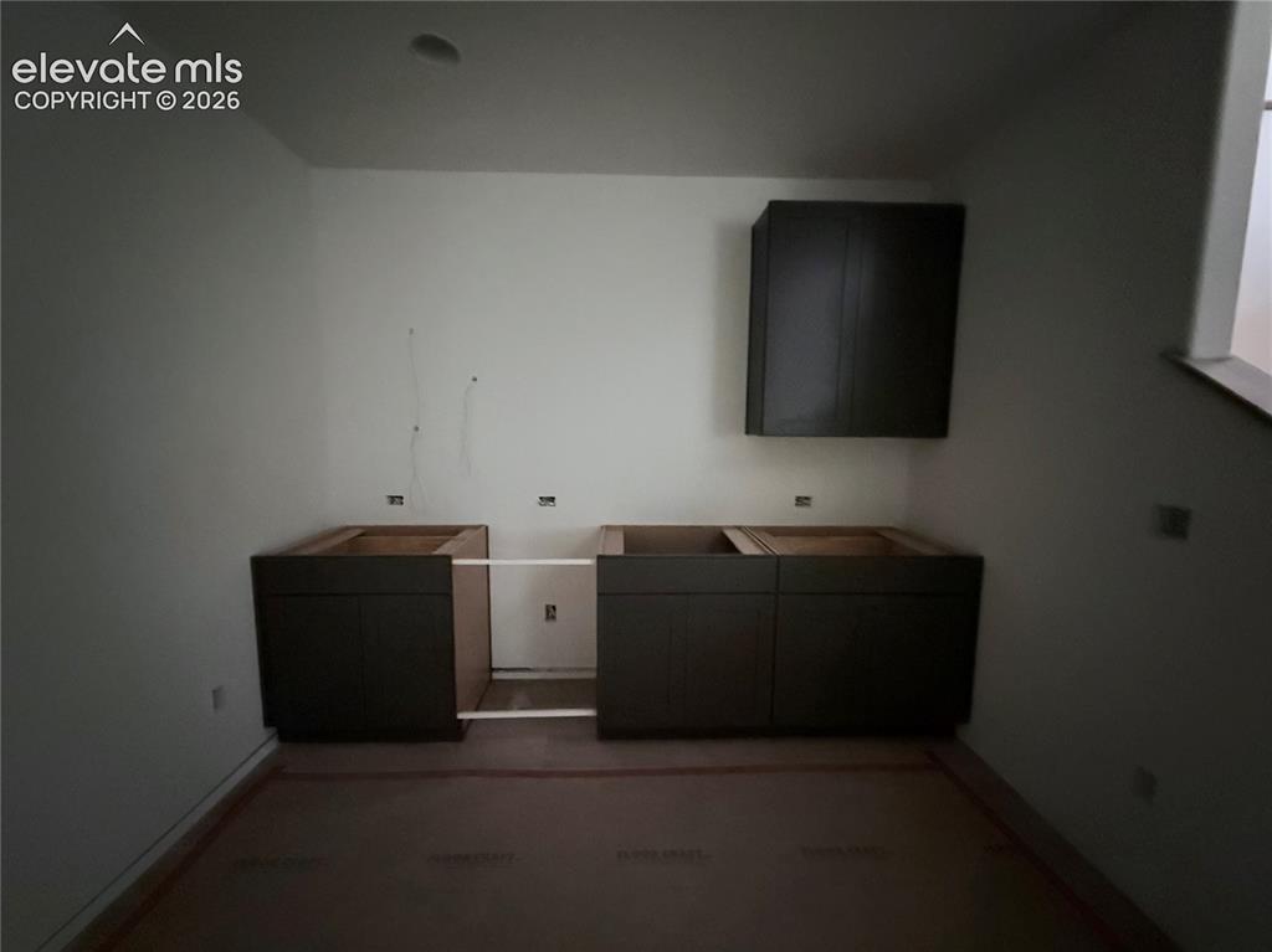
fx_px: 514
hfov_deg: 102.1
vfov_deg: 85.6
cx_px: 636
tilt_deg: -7.4
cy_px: 476
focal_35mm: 14
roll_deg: -0.7
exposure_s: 1/30
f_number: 2.2
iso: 2500
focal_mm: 2.22
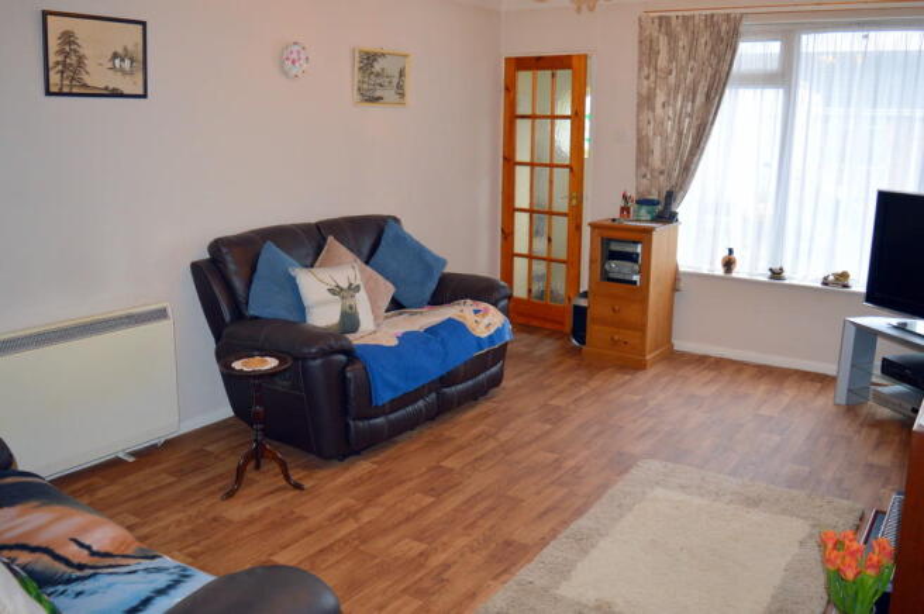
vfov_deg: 43.5
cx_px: 462
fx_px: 769
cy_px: 307
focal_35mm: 30
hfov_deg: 62.0
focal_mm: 20
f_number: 3.5
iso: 400
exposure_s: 1/60
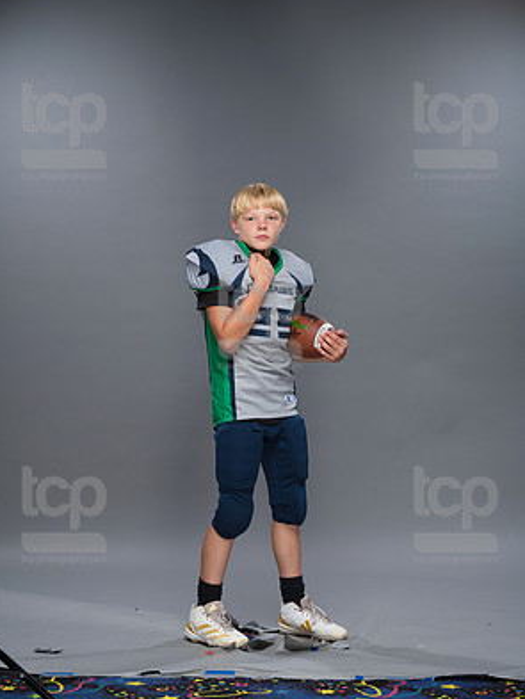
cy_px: 322
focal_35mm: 88
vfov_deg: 22.2
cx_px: 260
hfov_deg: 16.8
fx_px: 1779
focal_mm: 80
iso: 320
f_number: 6.3
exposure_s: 1/250
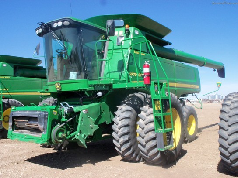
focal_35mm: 35
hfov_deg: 52.6
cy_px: 89
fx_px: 241
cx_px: 119
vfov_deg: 40.7
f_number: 5.5
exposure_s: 1/250
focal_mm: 6.3
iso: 80
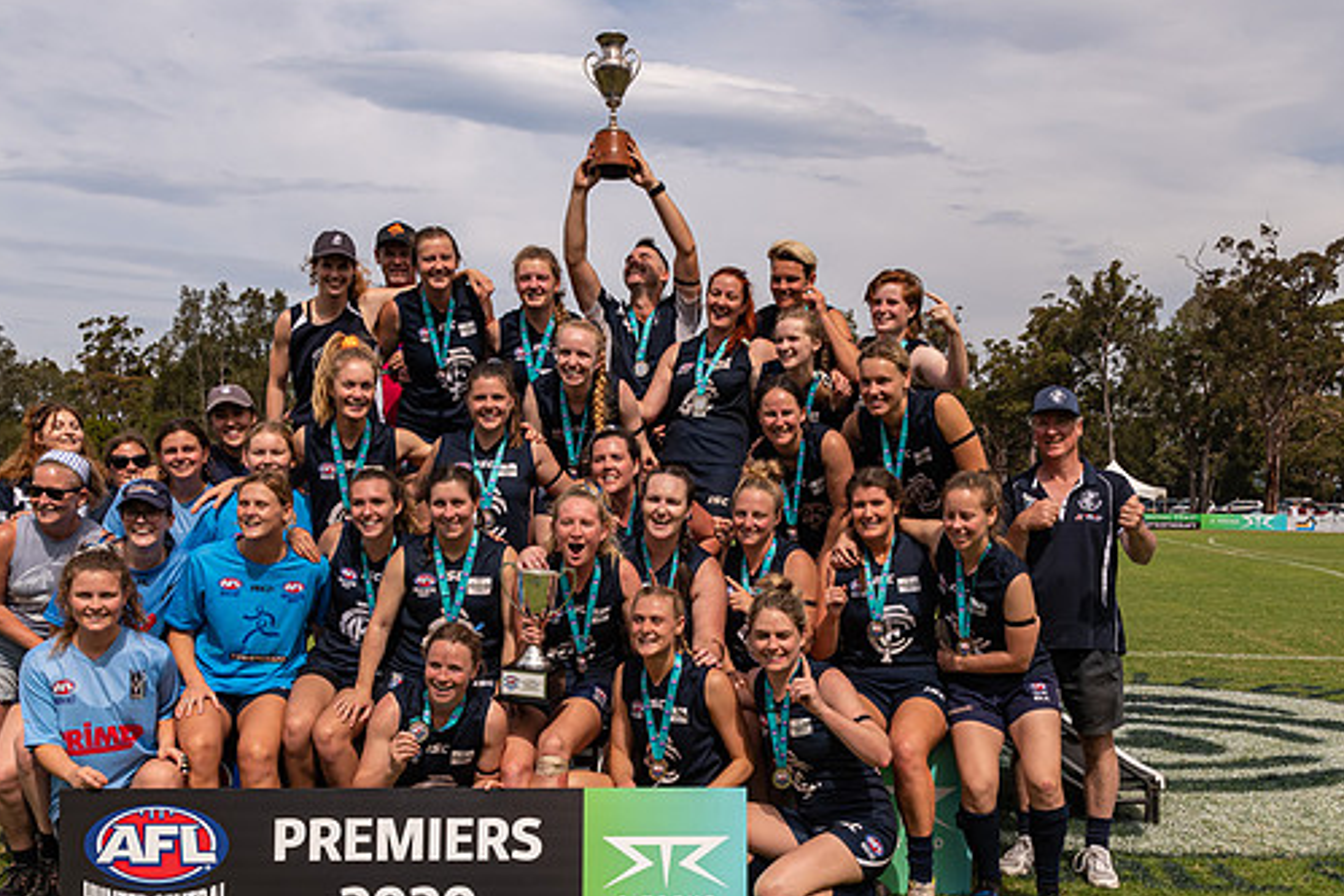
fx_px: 1531
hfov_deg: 47.4
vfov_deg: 32.4
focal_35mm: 41
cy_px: 590
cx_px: 718
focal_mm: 20
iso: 200
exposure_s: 1/800
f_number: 8
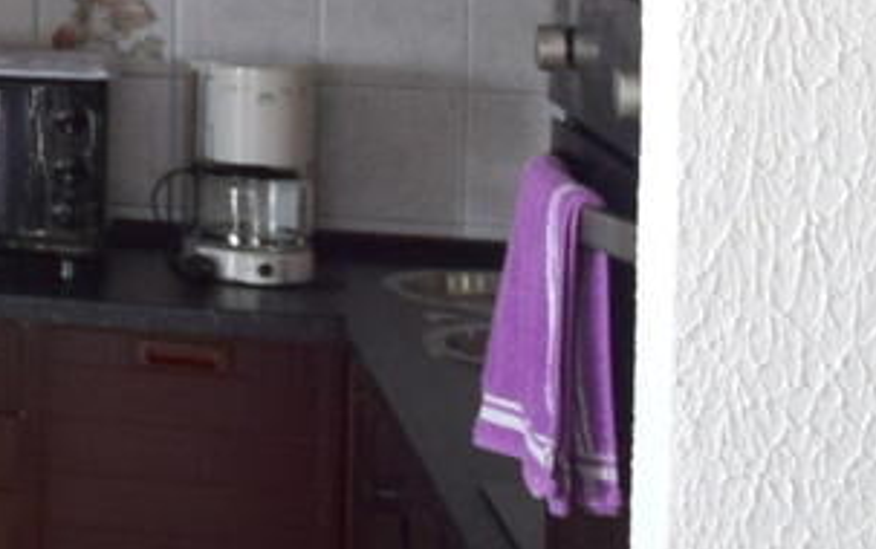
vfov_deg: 10.5
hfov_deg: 13.6
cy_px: -260
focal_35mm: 121
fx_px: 2891
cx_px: -1081
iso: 400
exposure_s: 1/125
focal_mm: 10
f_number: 5.6
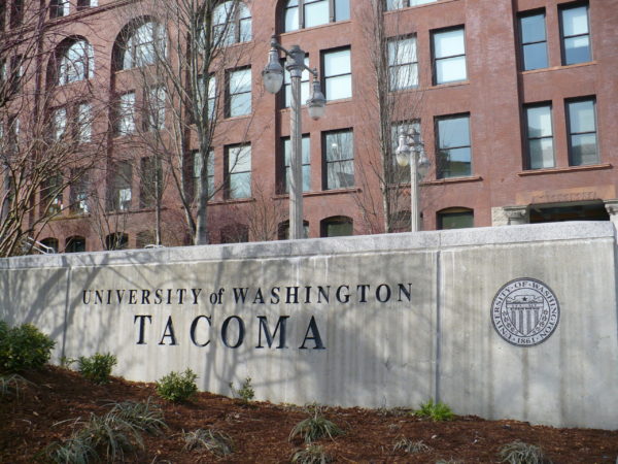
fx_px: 661
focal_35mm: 37
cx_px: 309
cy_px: 232
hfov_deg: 50.1
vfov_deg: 38.7
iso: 100
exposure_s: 1/640
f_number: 2.8
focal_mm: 6.1
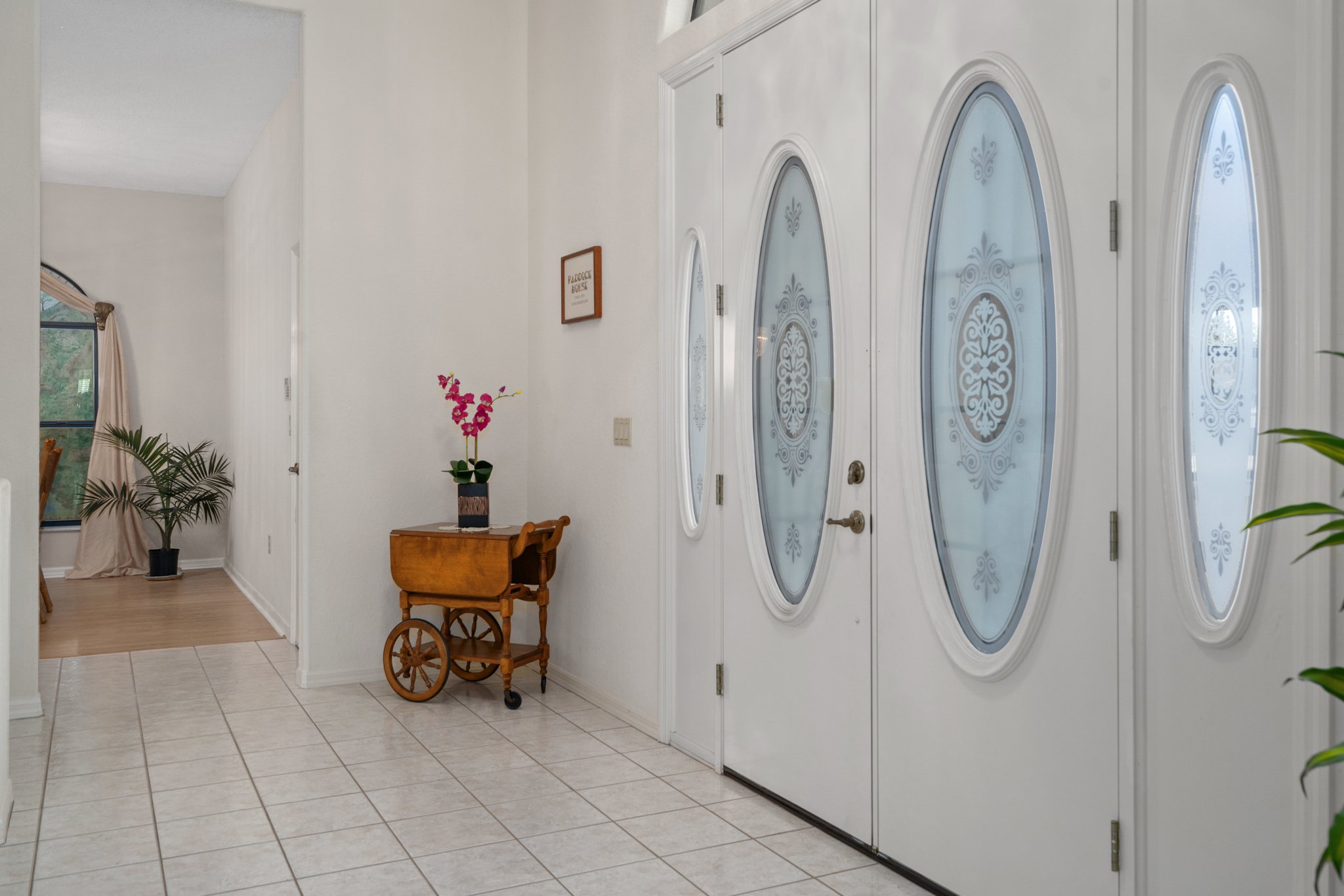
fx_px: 1083
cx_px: 672
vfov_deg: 45.0
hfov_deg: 63.7
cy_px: 448
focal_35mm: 29
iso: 320
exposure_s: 1/5
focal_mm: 29
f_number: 8
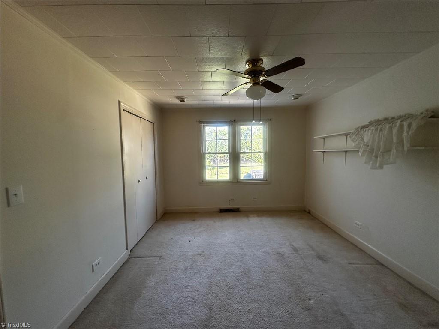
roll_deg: +0.0
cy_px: 164
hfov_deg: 102.1
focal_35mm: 14
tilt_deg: -3.4
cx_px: 220
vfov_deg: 85.7
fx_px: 178
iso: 160
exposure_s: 1/99
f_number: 2.2
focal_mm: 2.22
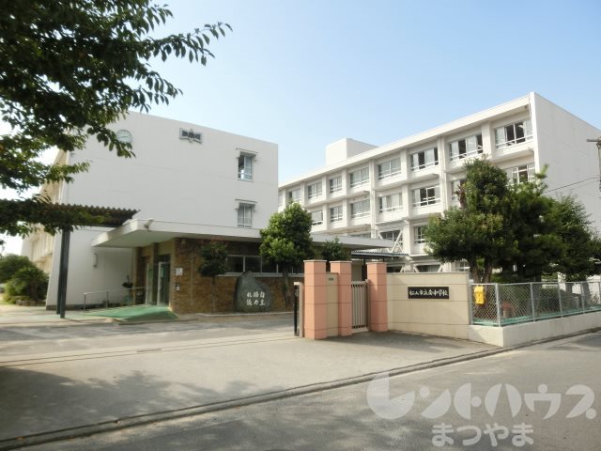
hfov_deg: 71.6
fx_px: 417
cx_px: 300
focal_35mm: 24
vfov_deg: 56.8
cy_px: 226
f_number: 3
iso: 80
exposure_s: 1/640
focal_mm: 4.24
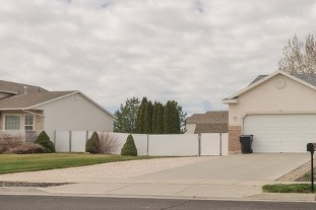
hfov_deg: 44.3
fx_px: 325
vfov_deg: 35.9
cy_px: 105
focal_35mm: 37
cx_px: 315
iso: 200
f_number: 9
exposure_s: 1/320
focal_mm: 12
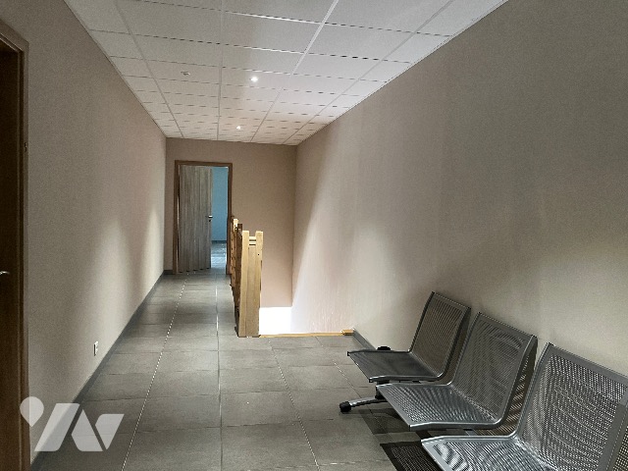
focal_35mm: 26
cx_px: 314
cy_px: 236
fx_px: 472
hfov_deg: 67.3
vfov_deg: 53.1
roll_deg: -1.5
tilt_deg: -2.7
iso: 500
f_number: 1.6
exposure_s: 1/42
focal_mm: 5.1
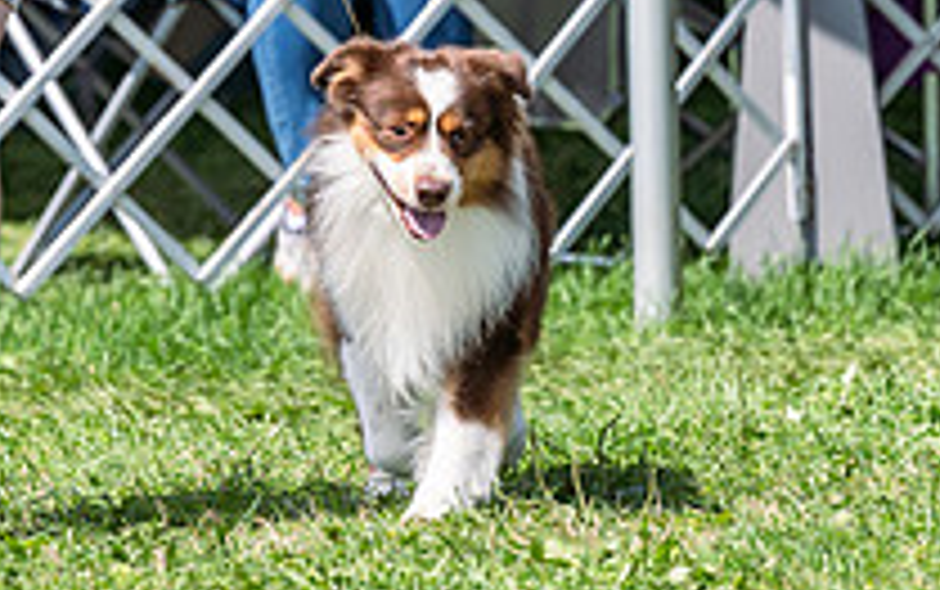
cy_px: -198
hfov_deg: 3.4
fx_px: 15717
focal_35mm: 613
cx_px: 245
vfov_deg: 2.1
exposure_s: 1/1000
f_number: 4.5
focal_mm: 186
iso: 100
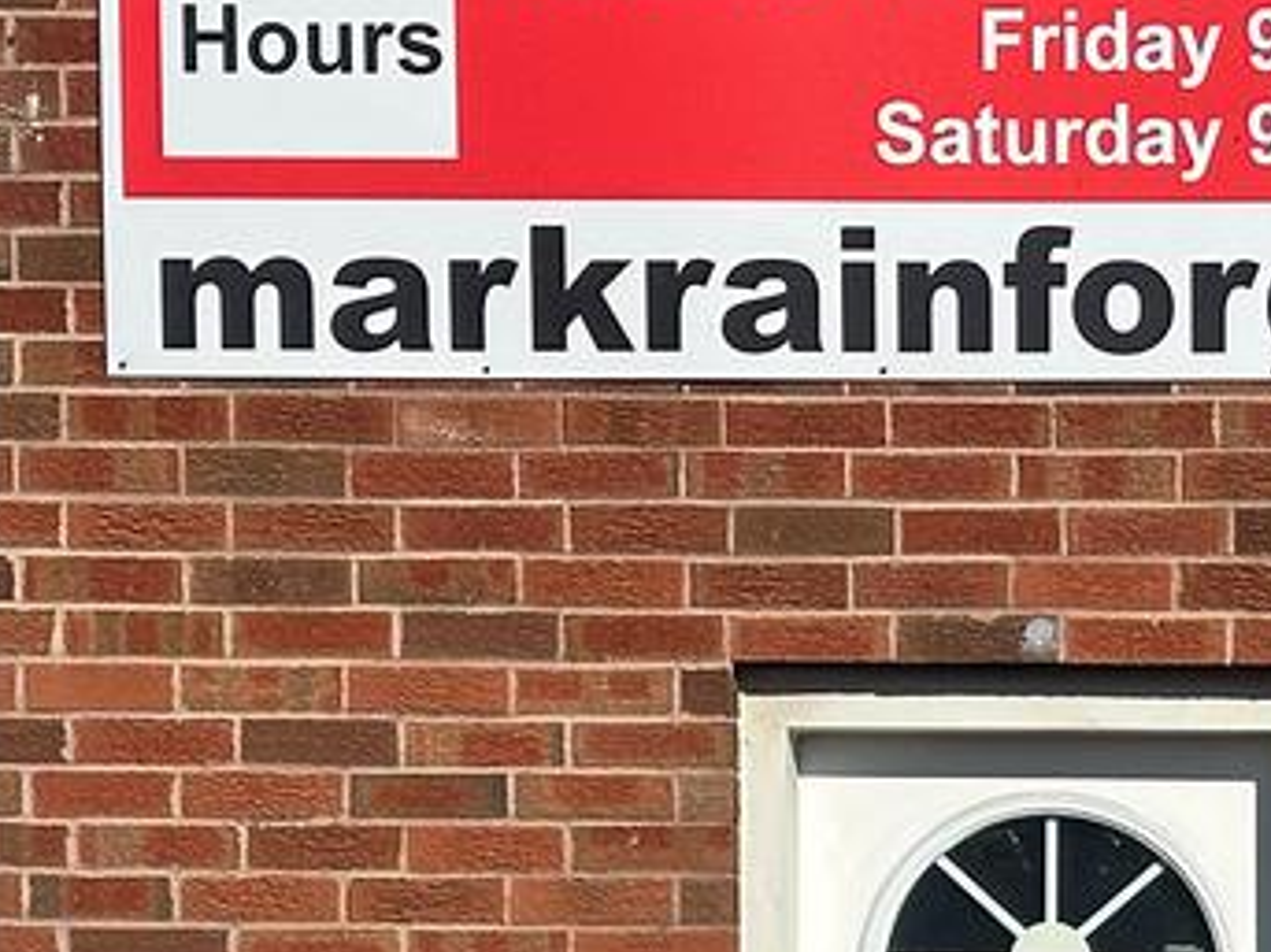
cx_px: 1556
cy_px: 1445
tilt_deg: -1.9
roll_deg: -0.1
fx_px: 6570
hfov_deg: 10.8
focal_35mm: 179
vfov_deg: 8.1
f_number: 1.78
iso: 64
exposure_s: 1/7092
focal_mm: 6.86
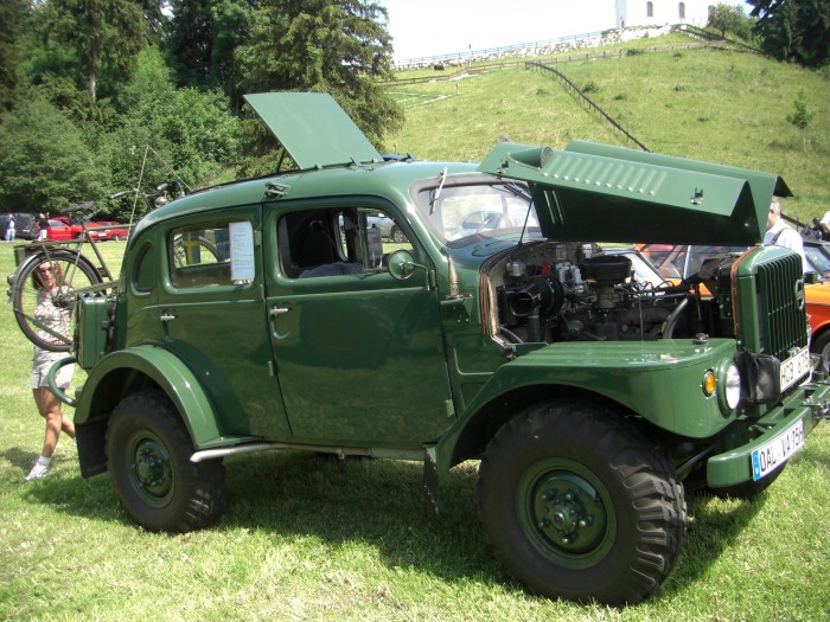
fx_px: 911
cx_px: 415
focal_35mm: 38
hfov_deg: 49.0
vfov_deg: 37.7
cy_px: 311
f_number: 3.4
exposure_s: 1/160
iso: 64
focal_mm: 6.3
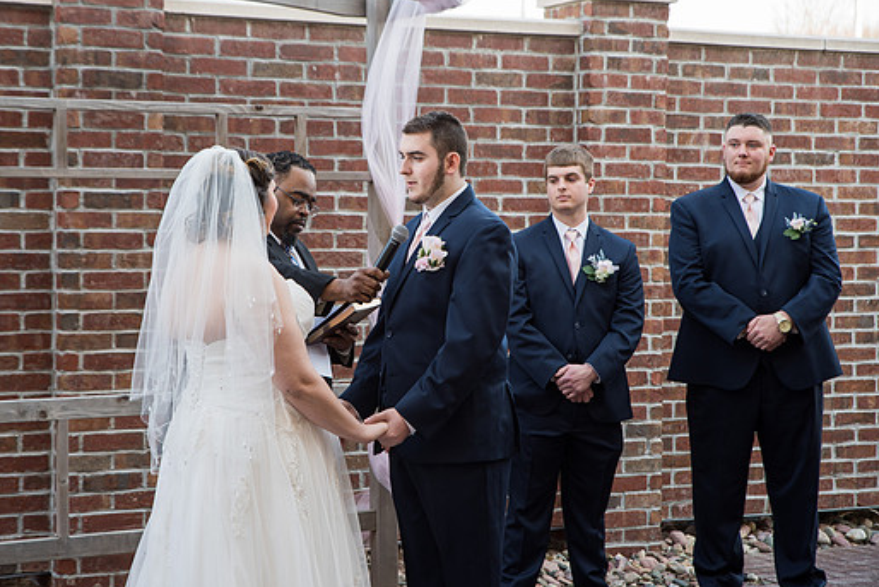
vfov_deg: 17.3
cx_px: 385
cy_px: 270
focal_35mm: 79
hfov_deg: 25.6
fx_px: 1929
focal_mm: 70
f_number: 3.5
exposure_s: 1/200
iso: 250
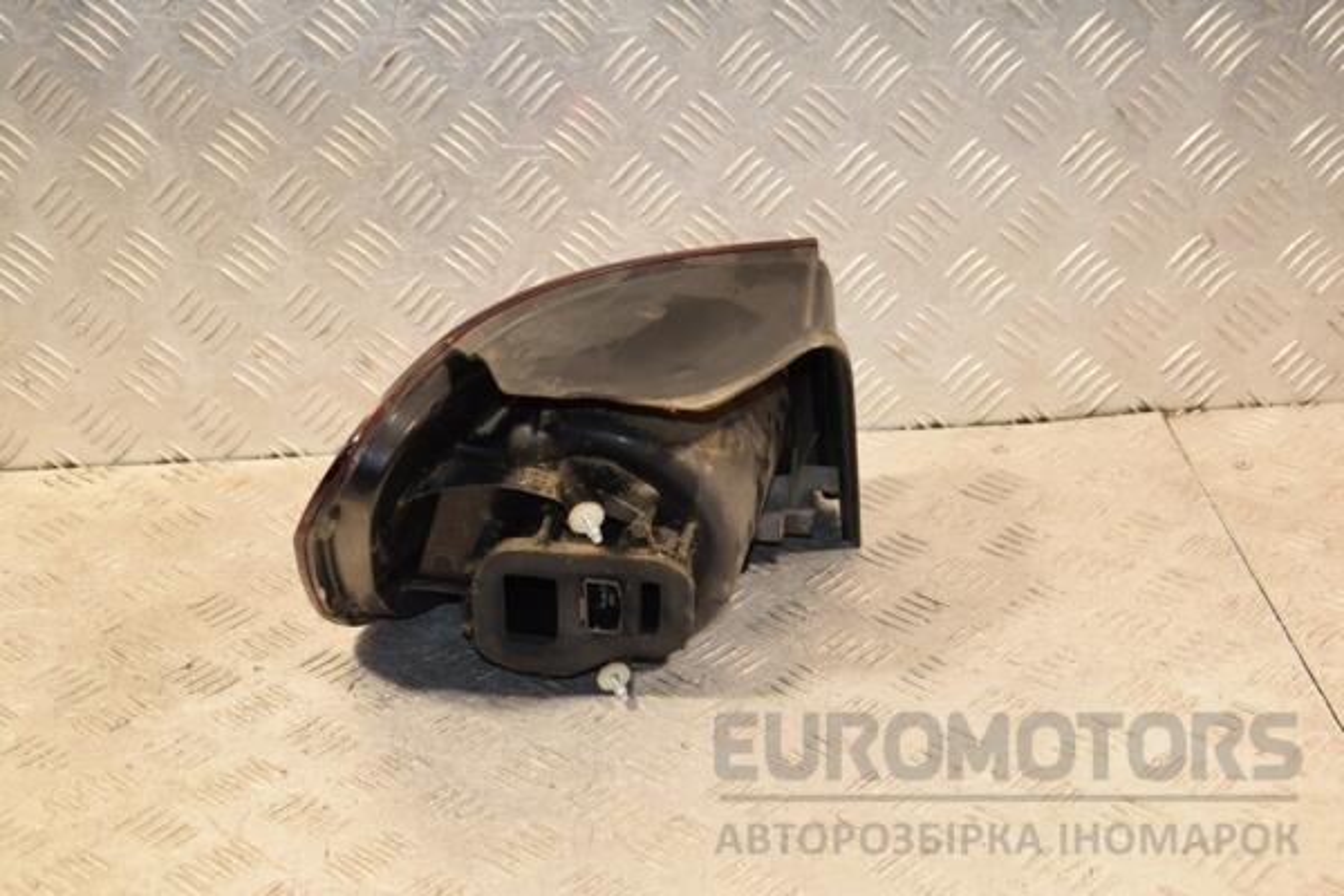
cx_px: 672
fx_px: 2240
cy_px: 448
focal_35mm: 60
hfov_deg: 33.4
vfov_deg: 22.6
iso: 800
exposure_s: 1/200
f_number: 5
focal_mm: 40
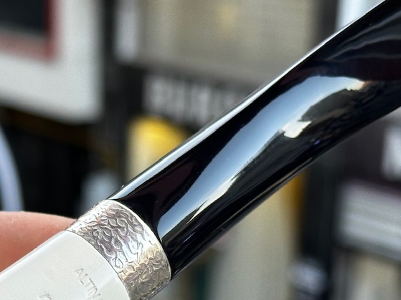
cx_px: 67
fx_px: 1274
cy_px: 274
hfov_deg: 17.7
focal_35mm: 110
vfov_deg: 13.3
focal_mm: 6.86
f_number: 1.78
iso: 80
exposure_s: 1/100
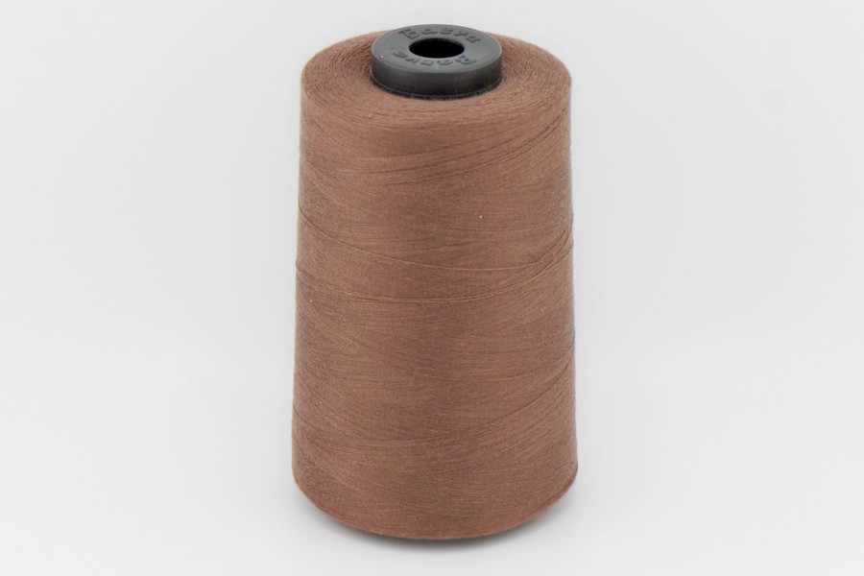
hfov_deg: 24.6
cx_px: 432
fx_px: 1980
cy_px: 288
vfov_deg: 16.6
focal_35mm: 82
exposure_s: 1/250
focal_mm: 55
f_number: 9
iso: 200
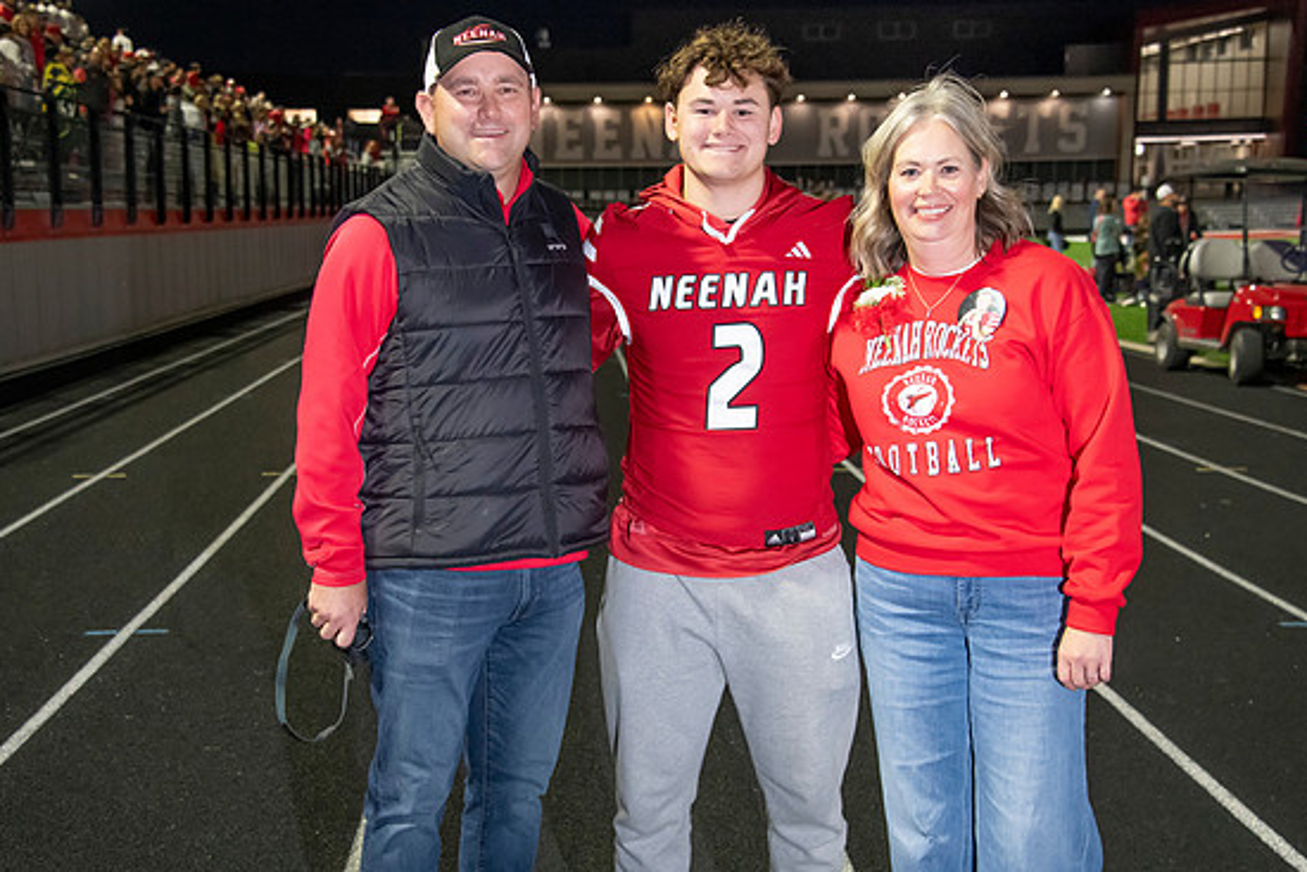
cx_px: 644
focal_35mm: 58
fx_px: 2106
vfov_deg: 23.4
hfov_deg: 34.5
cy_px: 422
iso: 5000
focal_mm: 55
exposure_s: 1/160
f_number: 5.6
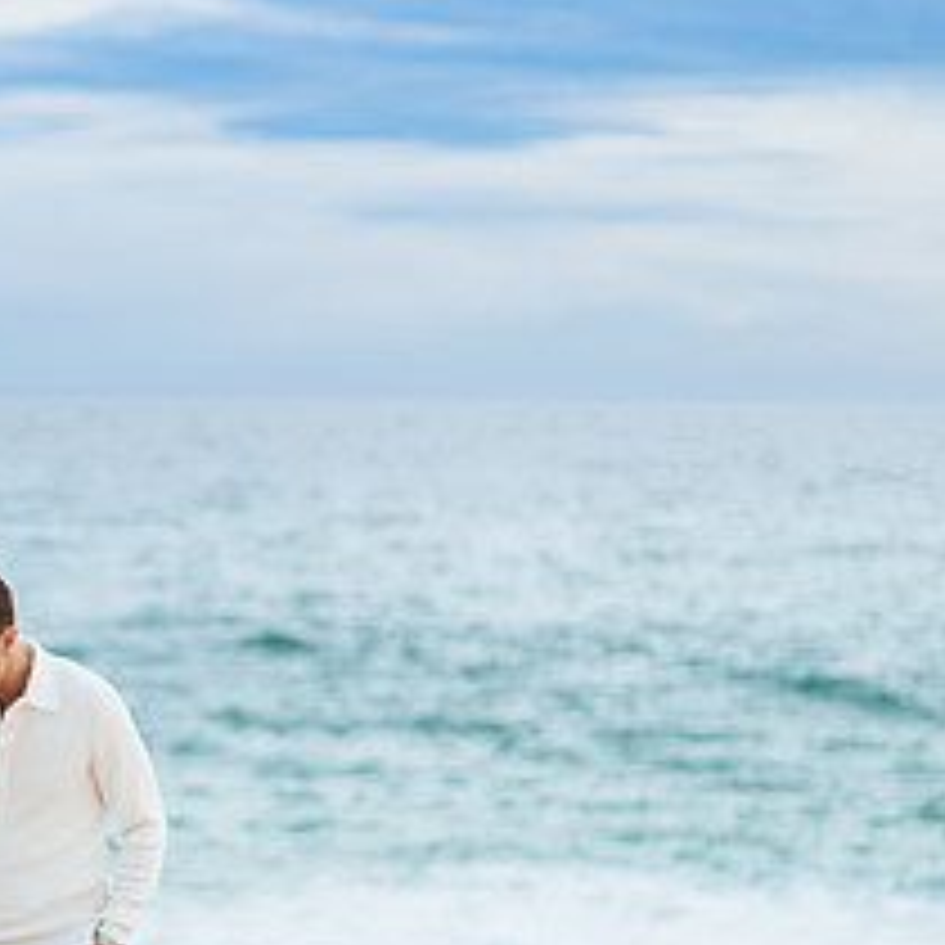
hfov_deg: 12.3
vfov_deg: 12.5
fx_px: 4324
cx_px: -45
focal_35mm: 140
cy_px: 650
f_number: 1.4
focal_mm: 58
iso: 250
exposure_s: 1/6400
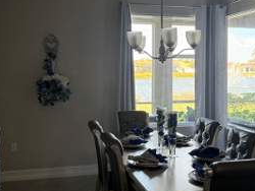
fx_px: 339
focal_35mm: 46
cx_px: 128
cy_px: 64
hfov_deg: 41.2
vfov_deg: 31.3
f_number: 1.78
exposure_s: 1/120
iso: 250
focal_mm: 6.76
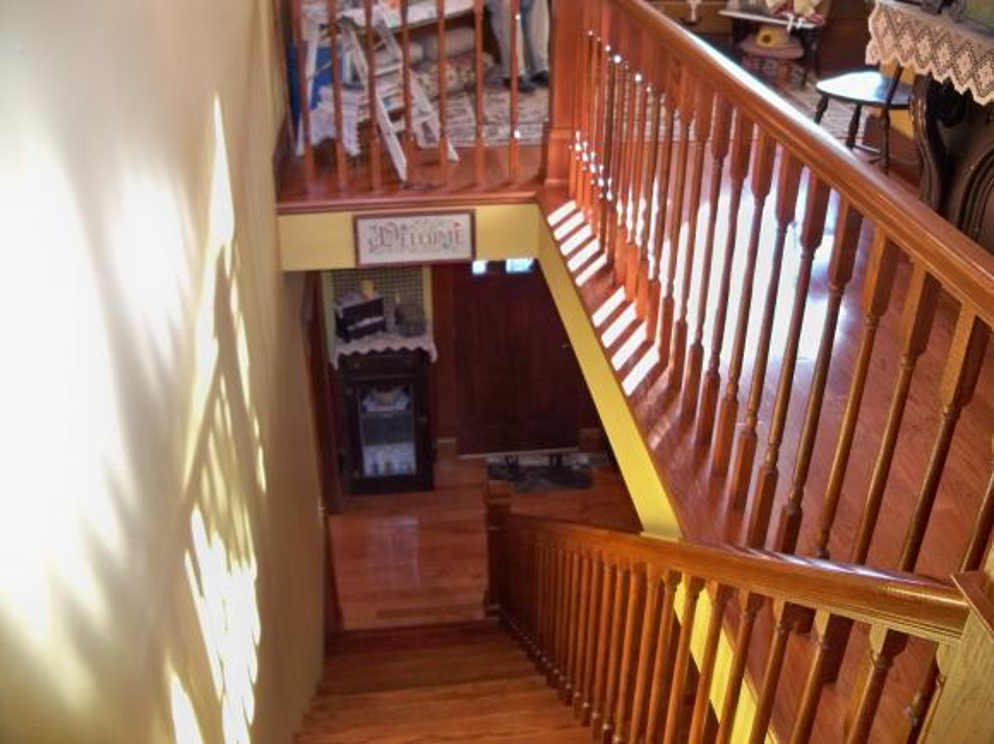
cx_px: 497
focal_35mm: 35
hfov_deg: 52.7
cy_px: 372
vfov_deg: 40.6
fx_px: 1004
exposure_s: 1/30
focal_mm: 6.2
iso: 200
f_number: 3.5
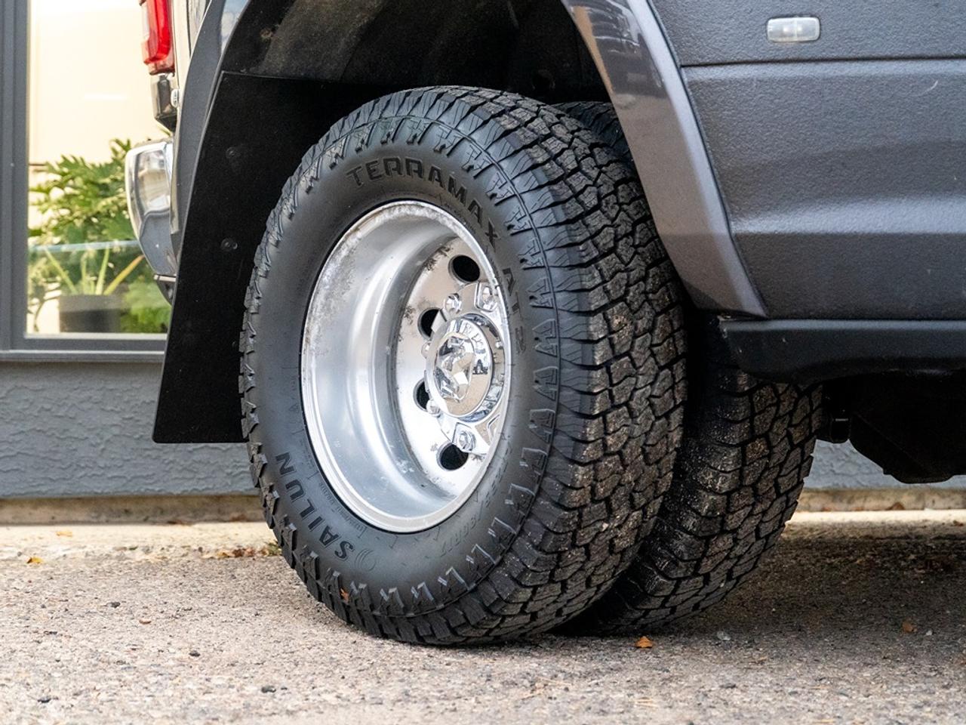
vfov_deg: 16.9
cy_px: 255
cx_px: 439
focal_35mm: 87
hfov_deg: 22.4
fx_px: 2437
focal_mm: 56
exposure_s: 1/100
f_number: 4
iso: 4000
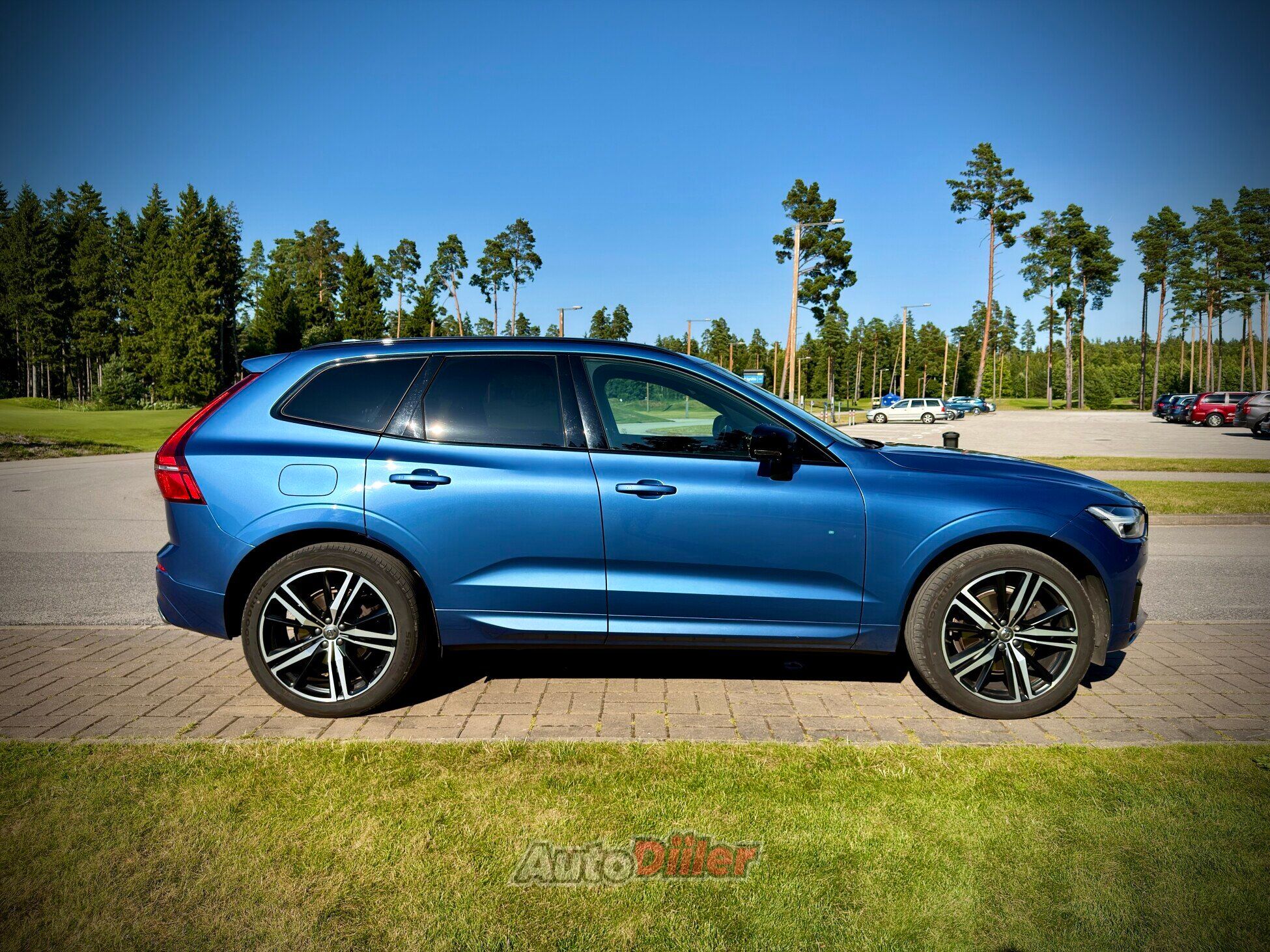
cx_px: 635
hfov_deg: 71.6
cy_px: 476
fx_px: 881
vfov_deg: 56.8
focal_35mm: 24
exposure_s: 1/5348
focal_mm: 6.76
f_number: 1.78
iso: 100
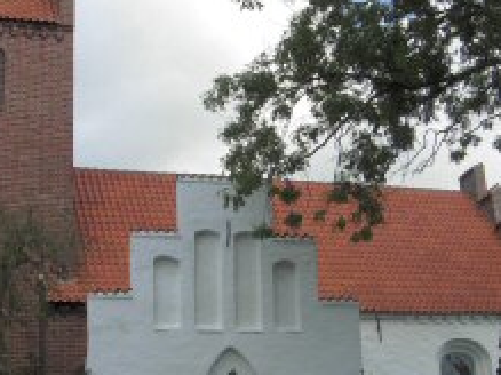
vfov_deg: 21.0
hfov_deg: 27.7
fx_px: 1013
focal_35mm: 70
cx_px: 205
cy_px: 209
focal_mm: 7.5
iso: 50
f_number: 5.4
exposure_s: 1/242
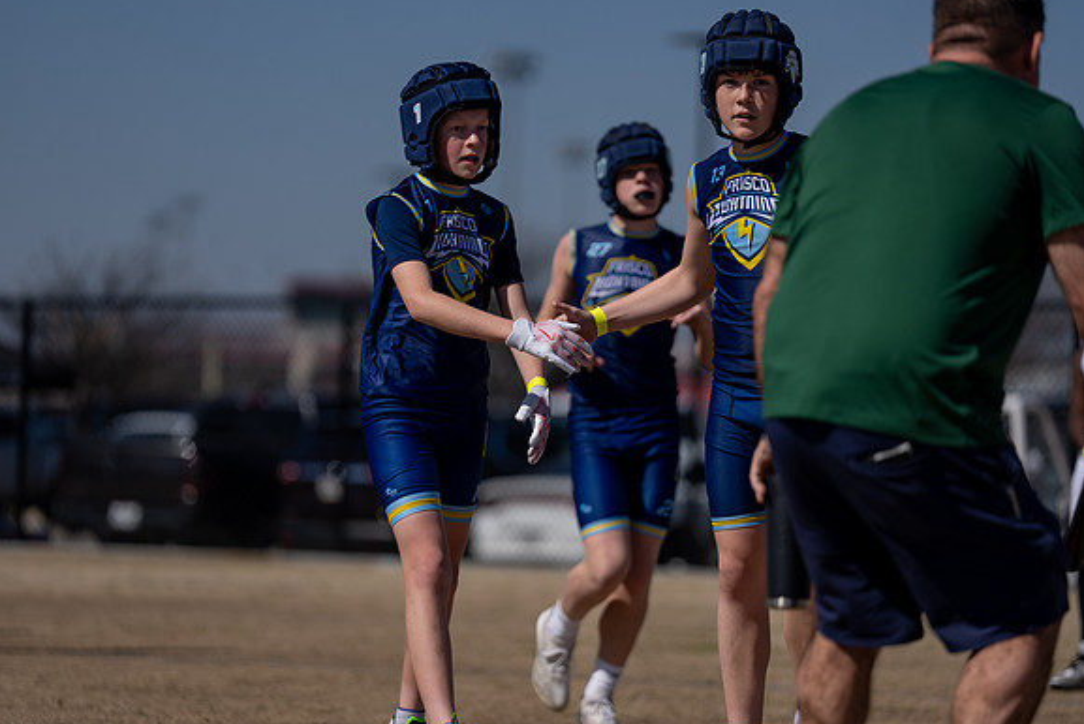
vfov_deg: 7.5
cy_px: 382
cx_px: 543
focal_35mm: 184
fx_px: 5541
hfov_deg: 11.2
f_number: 2.8
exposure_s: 1/6400
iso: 100
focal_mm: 171
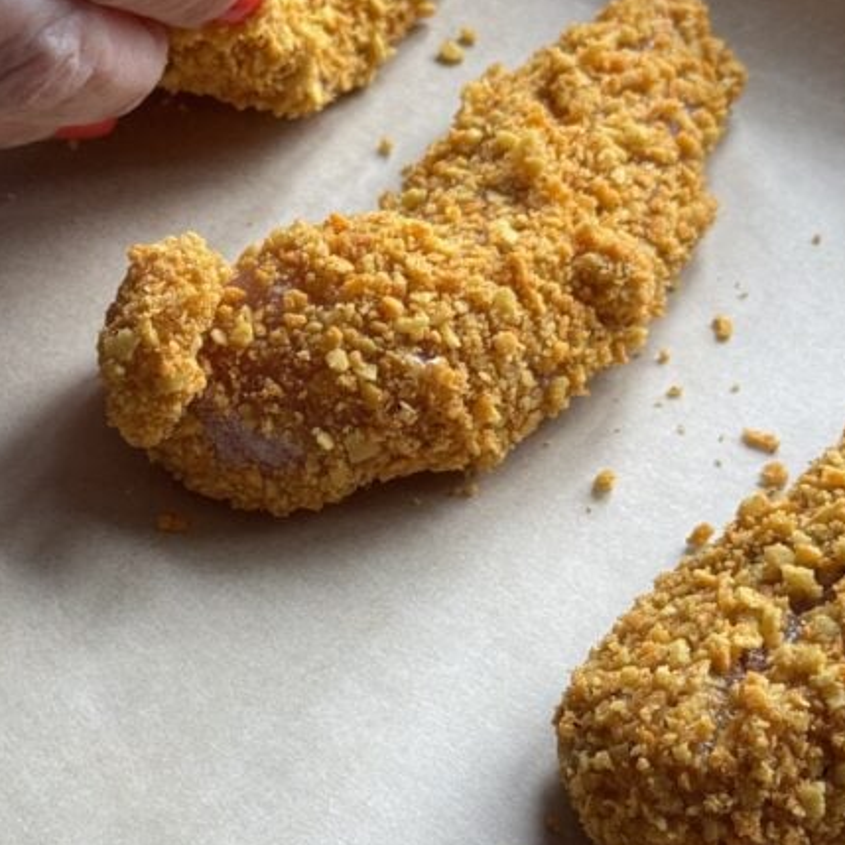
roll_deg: +0.5
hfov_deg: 18.2
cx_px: 260
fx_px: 2624
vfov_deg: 18.3
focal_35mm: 95
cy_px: 396
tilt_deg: -44.2
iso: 64
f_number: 1.78
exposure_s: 1/364
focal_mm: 6.76
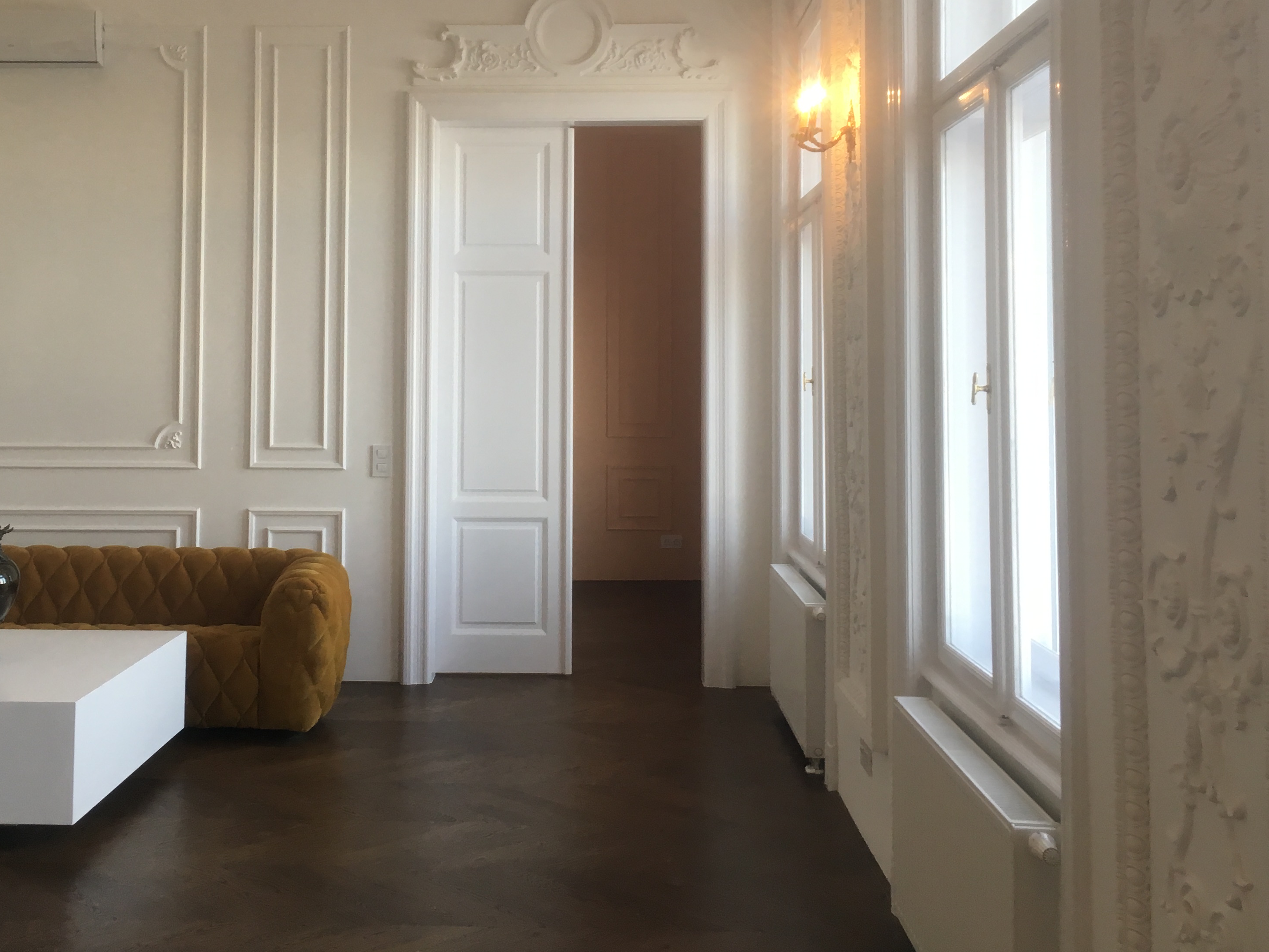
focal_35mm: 40
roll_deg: -1.1
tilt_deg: +3.5
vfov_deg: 35.5
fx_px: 1466
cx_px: 519
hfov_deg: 46.6
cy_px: 303
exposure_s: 1/33
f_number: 2.2
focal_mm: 4.15
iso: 25
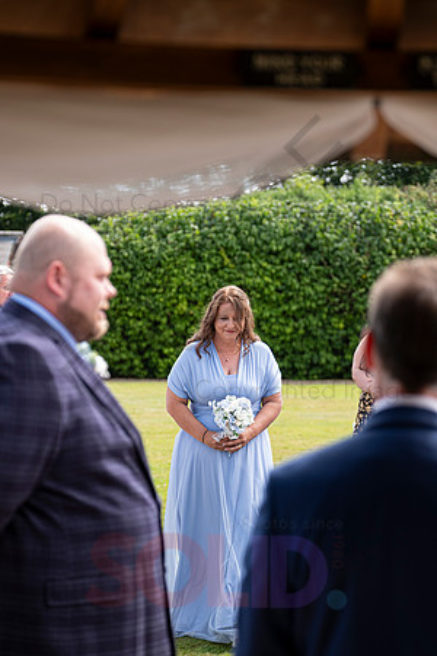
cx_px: 218
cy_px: 328
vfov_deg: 19.1
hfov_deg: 12.8
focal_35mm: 107
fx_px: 1948
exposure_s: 1/640
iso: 200
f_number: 3.2
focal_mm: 71.5
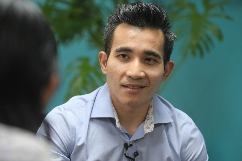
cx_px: 121
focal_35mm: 105
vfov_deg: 13.0
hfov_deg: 19.5
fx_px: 706
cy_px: 80
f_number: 4
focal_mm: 105
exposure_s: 1/125
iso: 2000
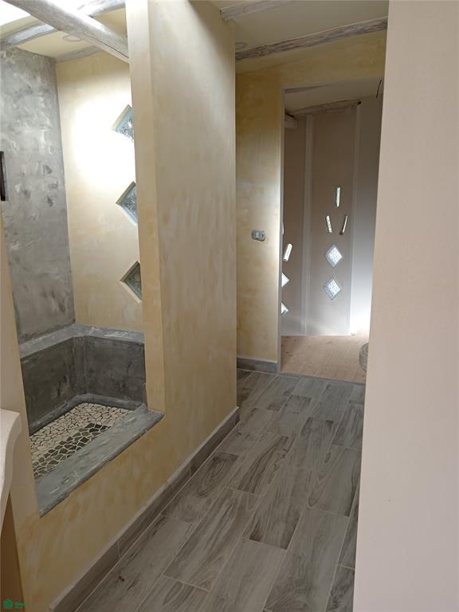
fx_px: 477
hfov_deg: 51.4
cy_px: 306
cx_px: 230
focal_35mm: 27
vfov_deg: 65.3
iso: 108
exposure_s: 1/100
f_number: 1.9
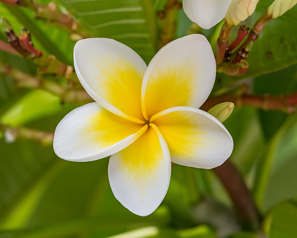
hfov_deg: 7.4
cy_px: 119
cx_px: 143
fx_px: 2301
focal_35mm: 262
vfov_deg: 5.9
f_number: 11
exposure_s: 1/250
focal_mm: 155
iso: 400
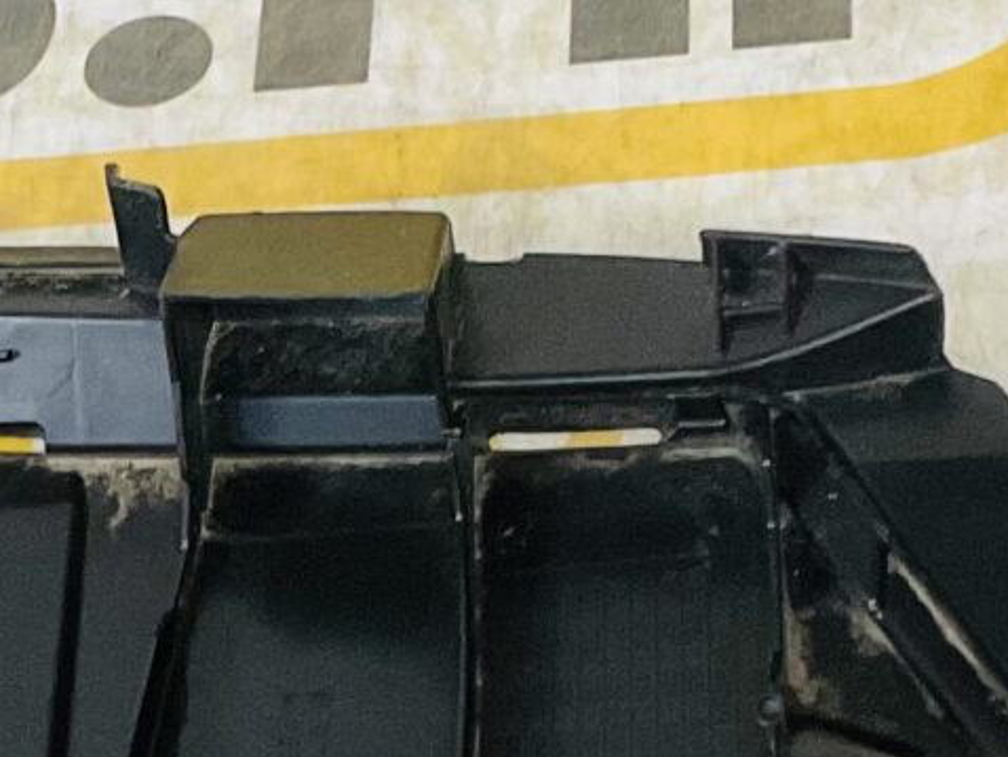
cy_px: 707
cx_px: 4
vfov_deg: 10.8
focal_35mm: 137
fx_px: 3991
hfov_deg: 14.2
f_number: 1.8
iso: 100
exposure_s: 1/50
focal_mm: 3
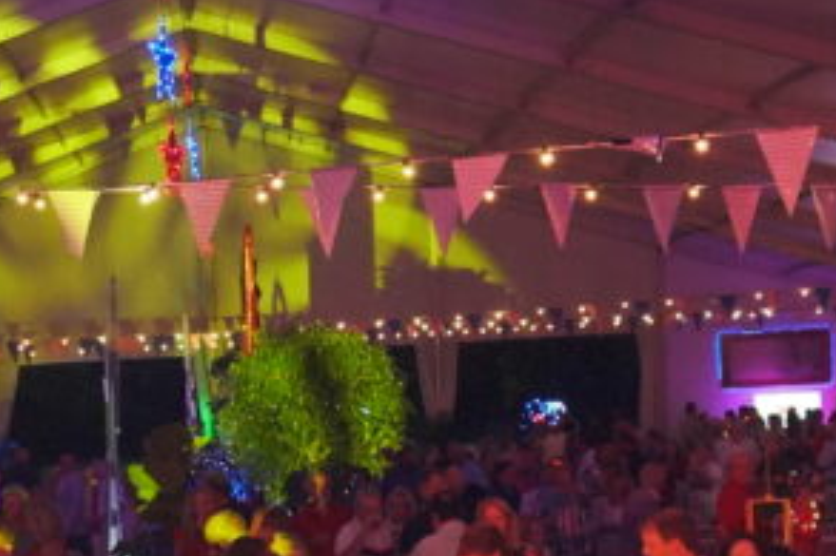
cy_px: 532
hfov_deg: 20.4
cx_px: 83
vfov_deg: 13.8
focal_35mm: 98
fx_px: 2274
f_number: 2.8
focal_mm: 28
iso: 10000
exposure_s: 1/400
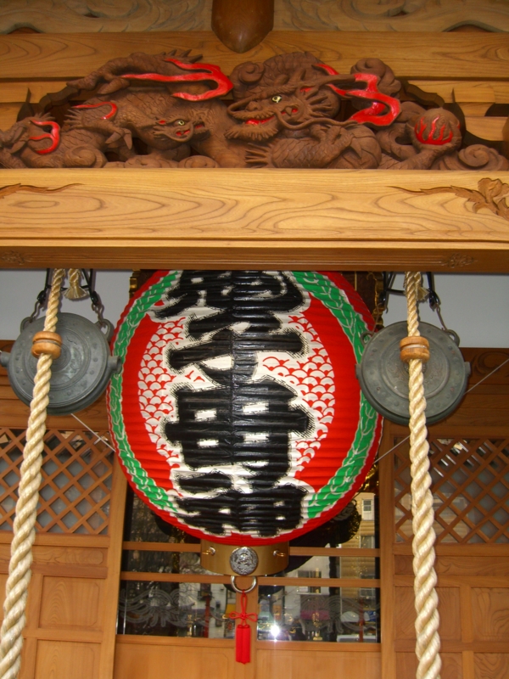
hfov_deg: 37.7
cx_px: 254
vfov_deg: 49.0
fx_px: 745
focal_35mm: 38
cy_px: 340
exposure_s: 1/60
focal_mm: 7.9
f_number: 2.8
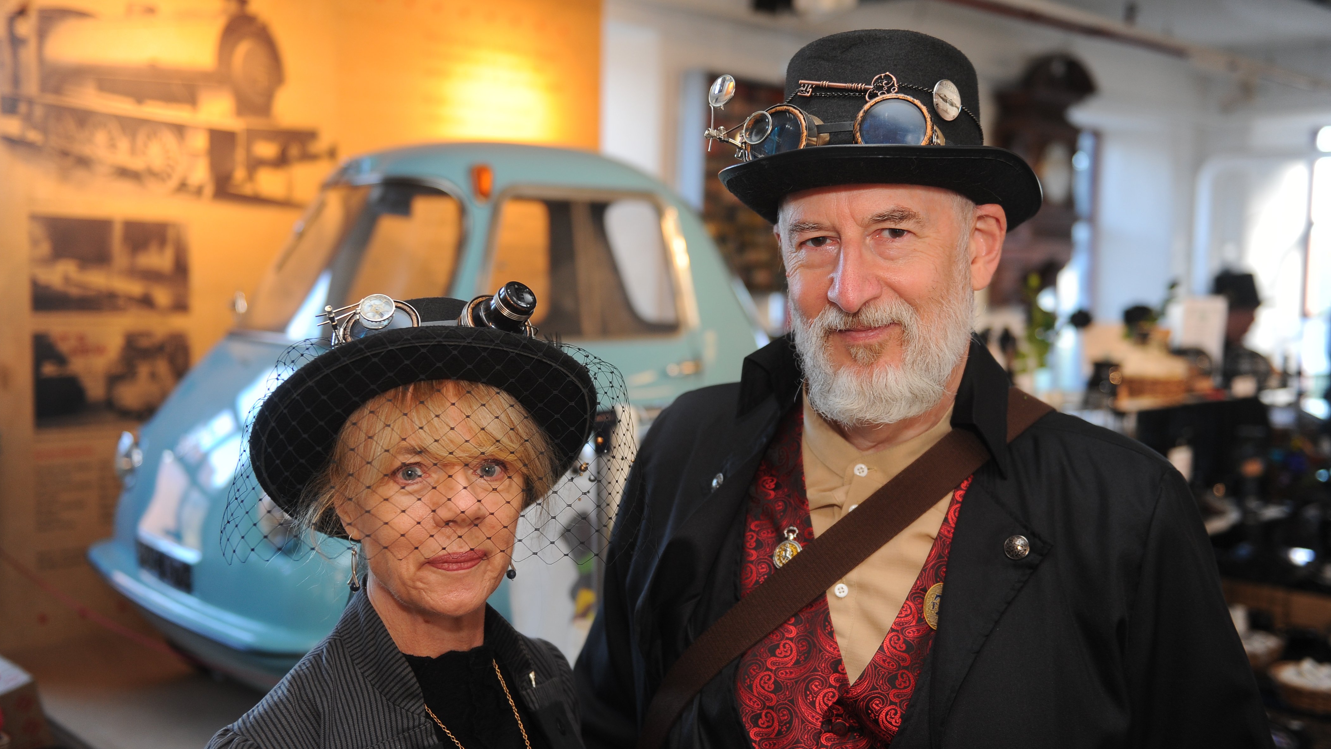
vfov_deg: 31.2
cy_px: 396
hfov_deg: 52.8
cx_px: 662
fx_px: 1341
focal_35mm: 38
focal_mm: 36
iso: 500
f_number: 2.8
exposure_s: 1/160
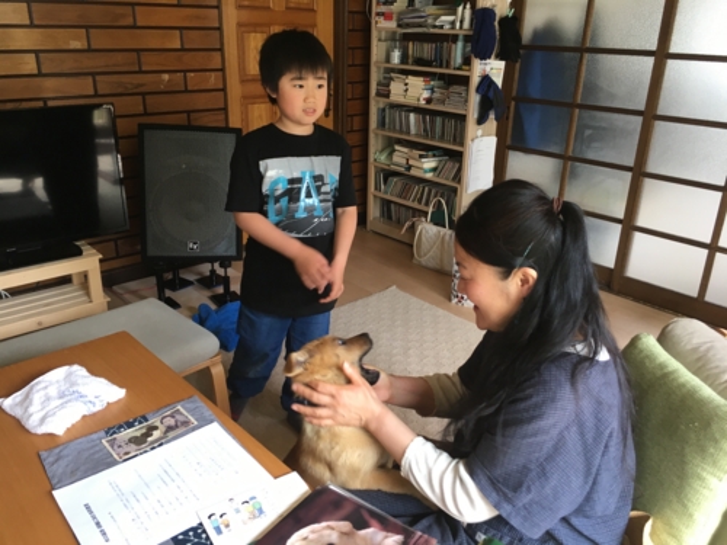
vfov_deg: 48.2
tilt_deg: -21.7
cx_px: 364
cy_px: 272
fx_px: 609
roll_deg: -1.6
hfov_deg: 61.7
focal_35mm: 29
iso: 50
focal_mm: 4.15
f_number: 2.2
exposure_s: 1/30
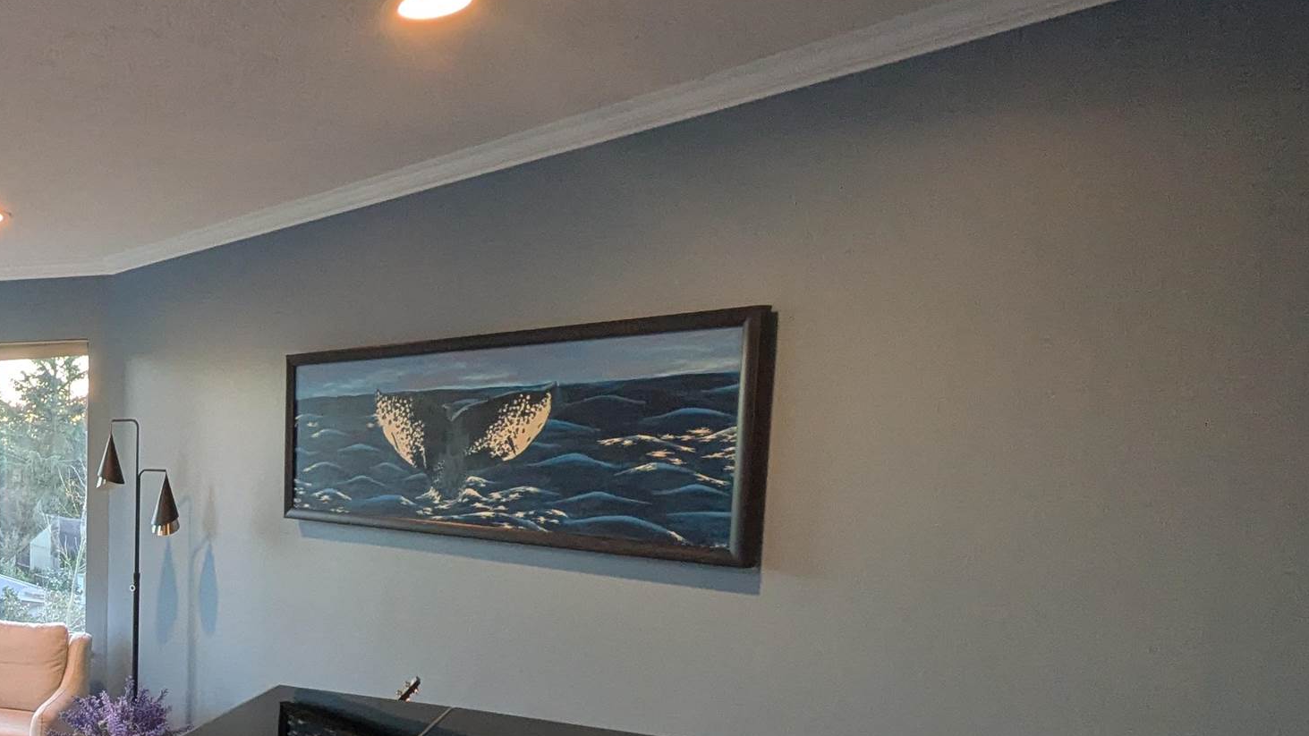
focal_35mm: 32
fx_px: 1111
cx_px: -37
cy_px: 546
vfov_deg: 35.9
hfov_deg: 48.6
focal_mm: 1.83
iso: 154
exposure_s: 1/120
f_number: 2.2
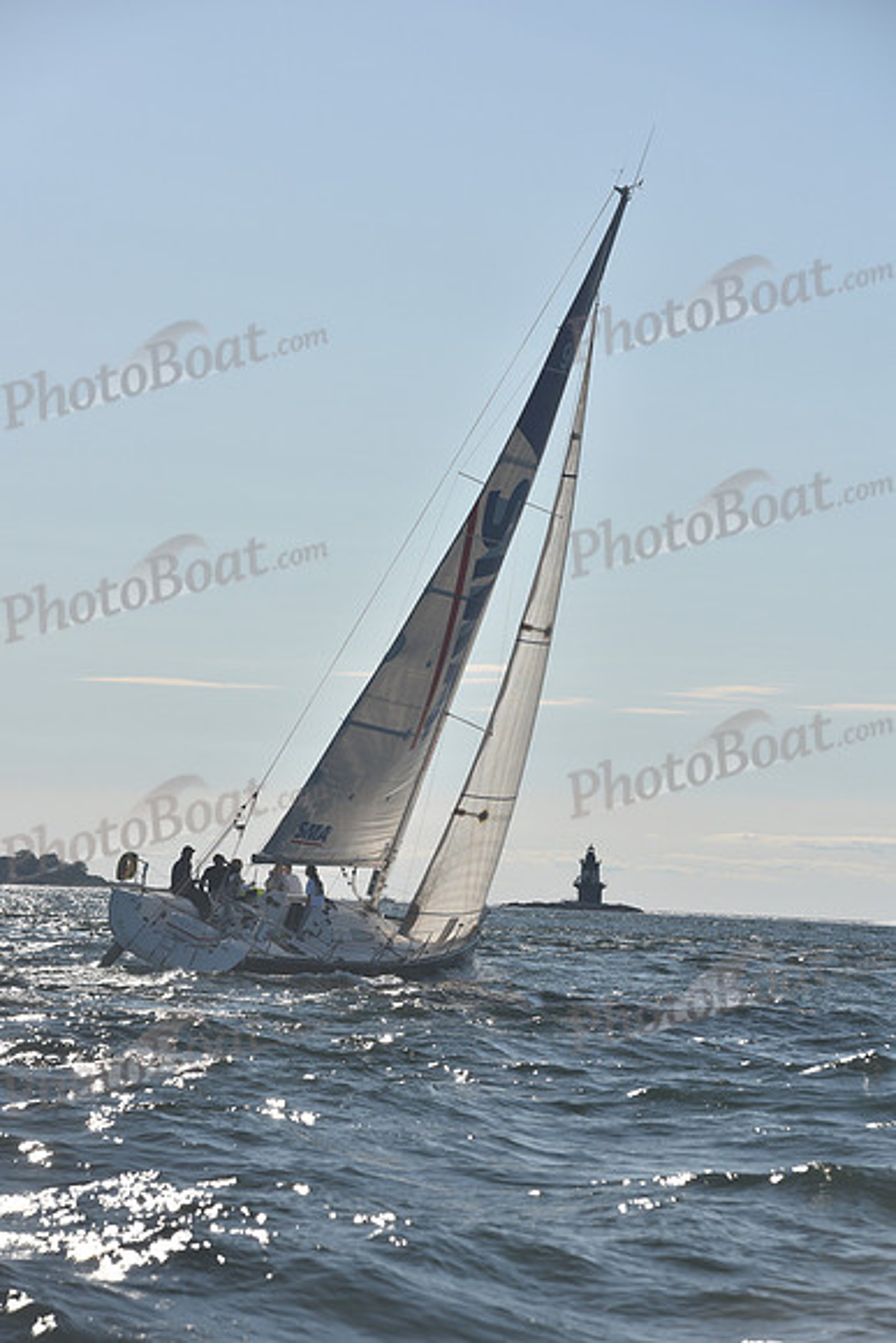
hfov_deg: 10.2
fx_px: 5037
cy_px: 672
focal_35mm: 135
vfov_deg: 15.2
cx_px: 448
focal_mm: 135
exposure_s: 1/1000
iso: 250
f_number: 8
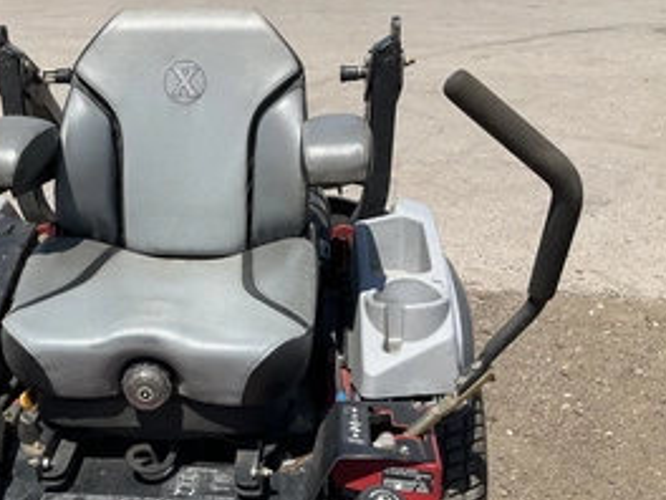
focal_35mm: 44
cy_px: 293
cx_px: 204
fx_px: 847
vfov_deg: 32.8
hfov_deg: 42.2
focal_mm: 3
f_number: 1.8
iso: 25
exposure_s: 1/1534
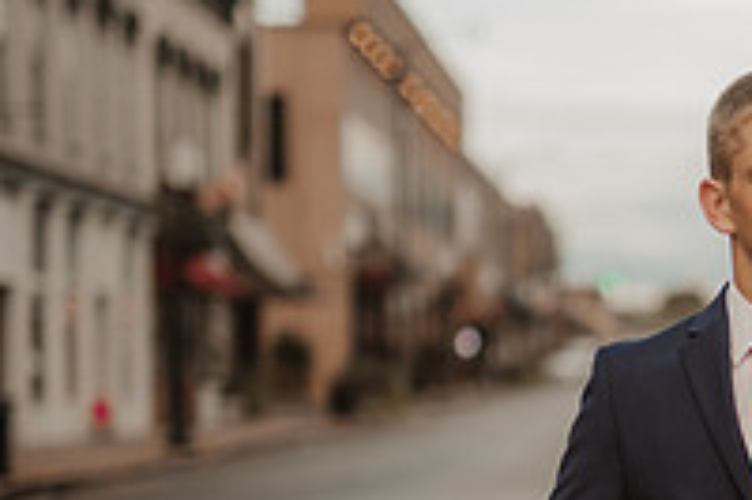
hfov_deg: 14.0
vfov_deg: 9.4
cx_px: 744
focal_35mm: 145
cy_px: 555
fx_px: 3026
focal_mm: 50
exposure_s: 1/320
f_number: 1.4
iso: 100
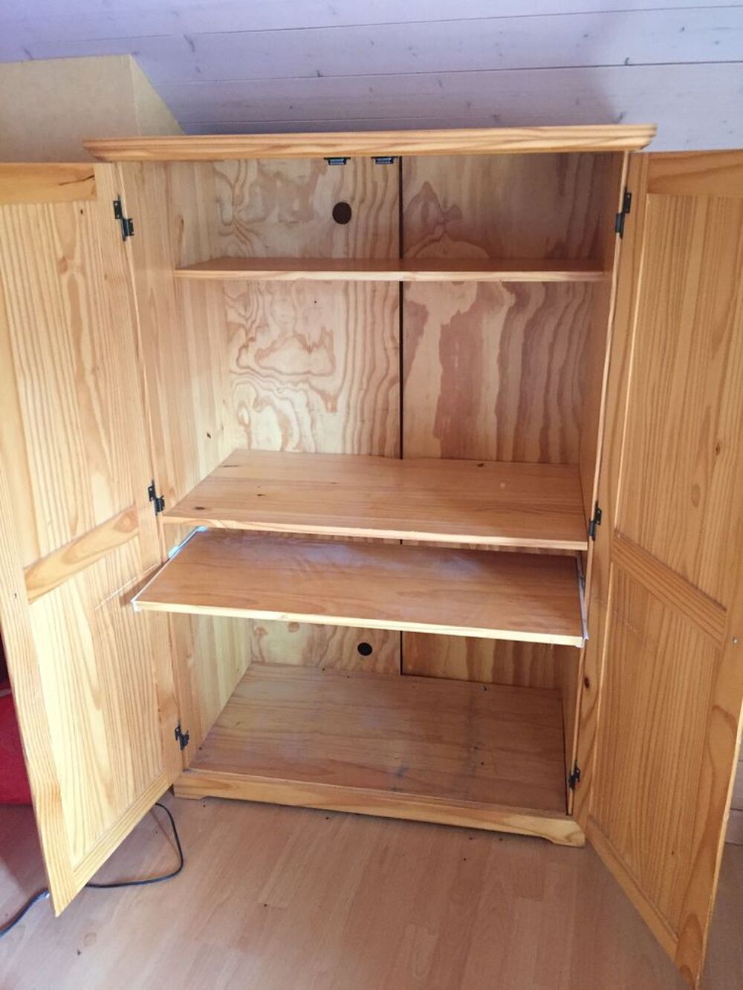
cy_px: 495
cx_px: 372
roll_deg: -0.9
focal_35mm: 29
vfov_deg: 61.7
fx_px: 830
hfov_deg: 48.2
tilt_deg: -18.6
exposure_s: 1/33
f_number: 2.2
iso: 250
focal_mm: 4.15
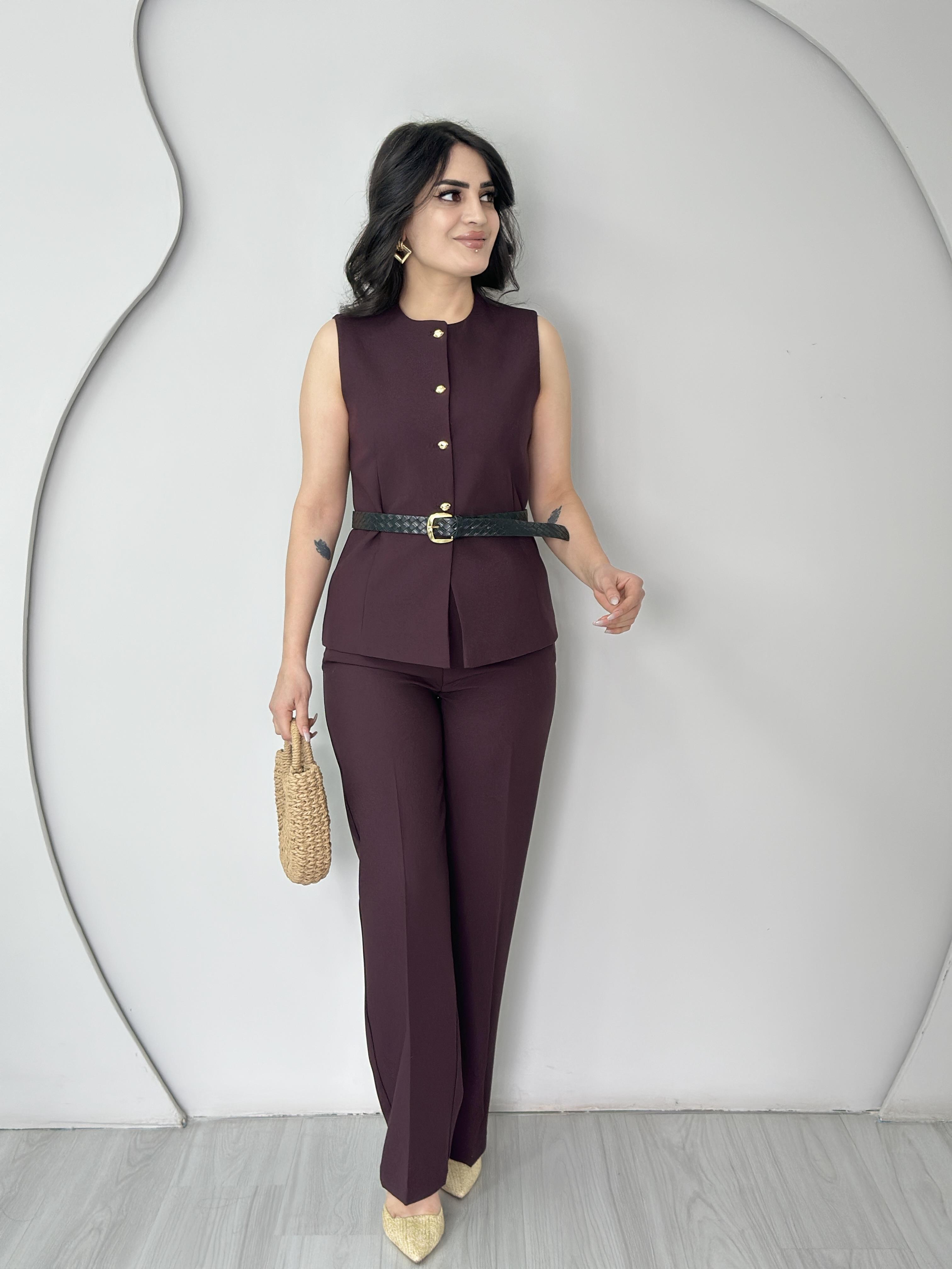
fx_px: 1760
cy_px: 634
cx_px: 476
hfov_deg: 30.3
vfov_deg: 39.7
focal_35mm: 48
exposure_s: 1/100
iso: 100
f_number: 1.78
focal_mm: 6.86
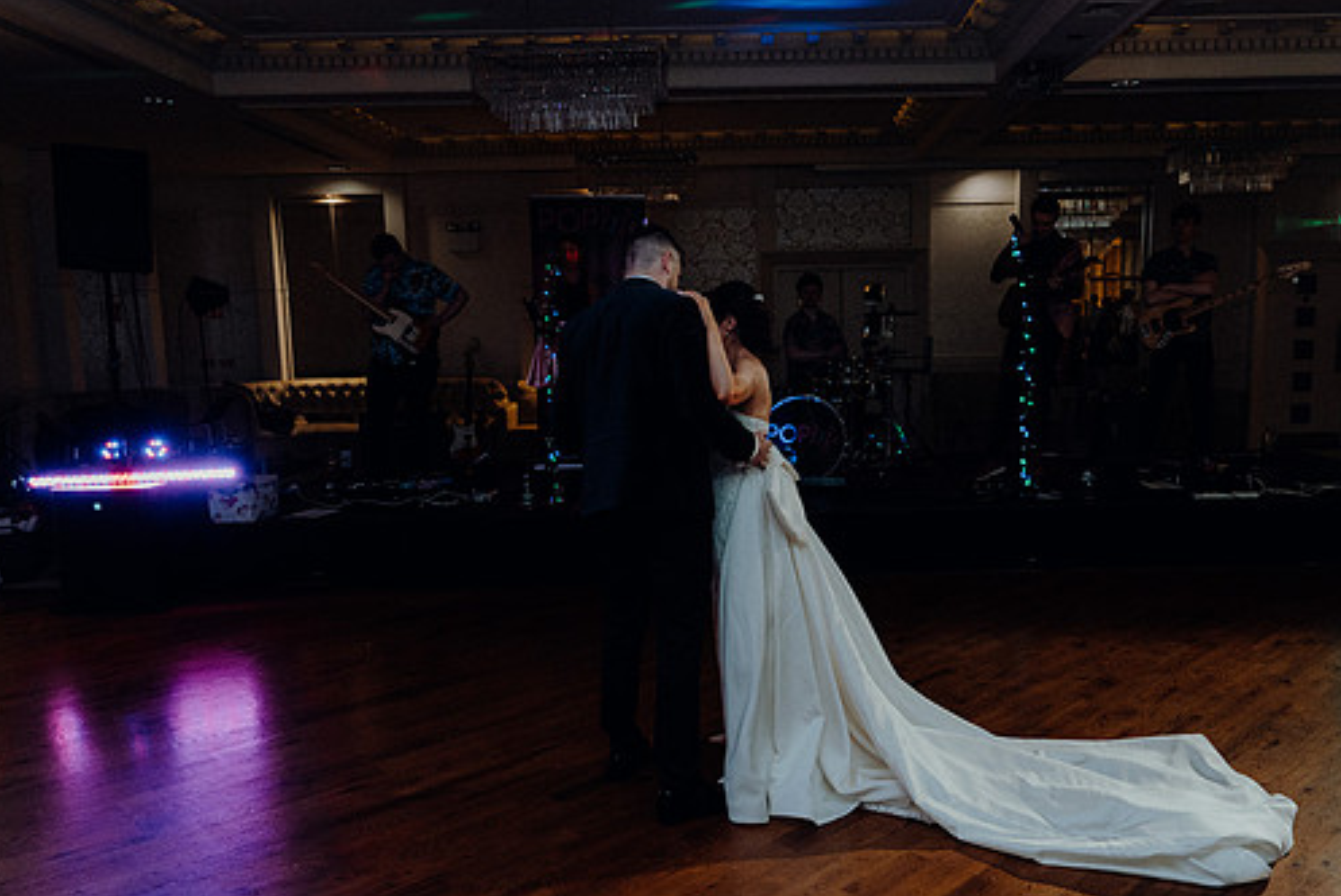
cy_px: 471
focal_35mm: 28
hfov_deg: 65.3
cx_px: 745
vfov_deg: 46.4
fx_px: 1044
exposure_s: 1/160
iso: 2500
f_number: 3.5
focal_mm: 24
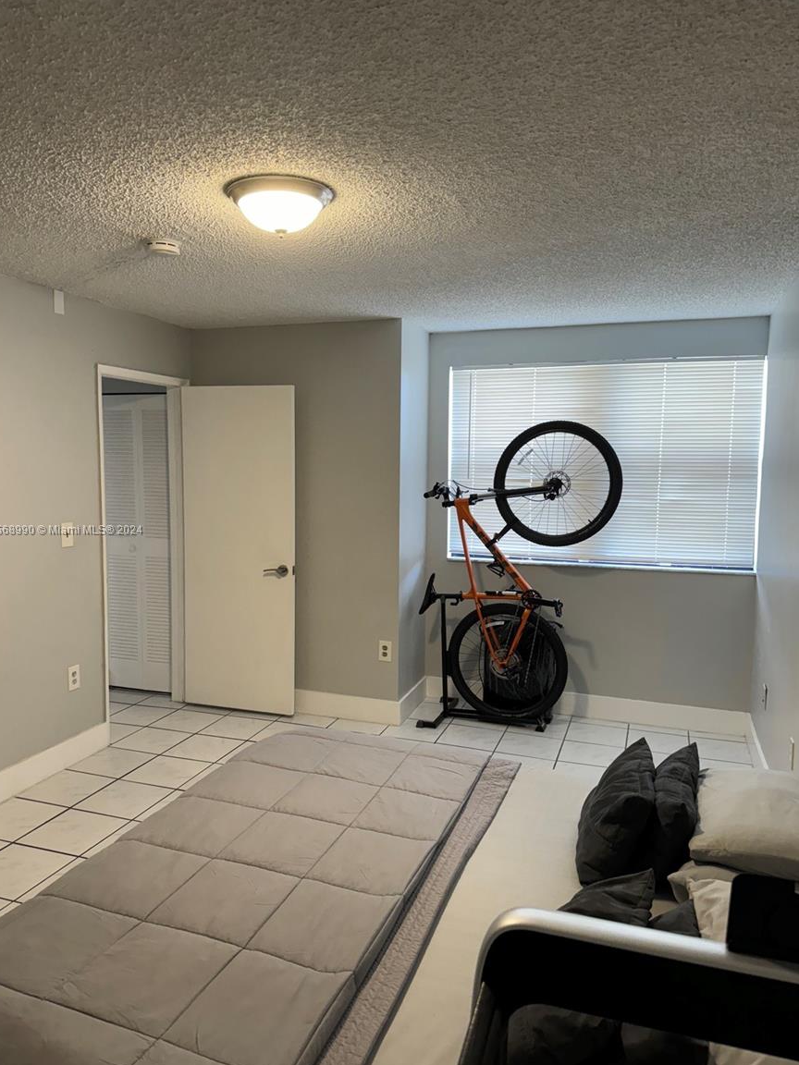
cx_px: 389
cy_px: 531
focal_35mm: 25
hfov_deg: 54.9
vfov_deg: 69.4
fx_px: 769
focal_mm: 6.76
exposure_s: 1/120
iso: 200
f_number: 1.78
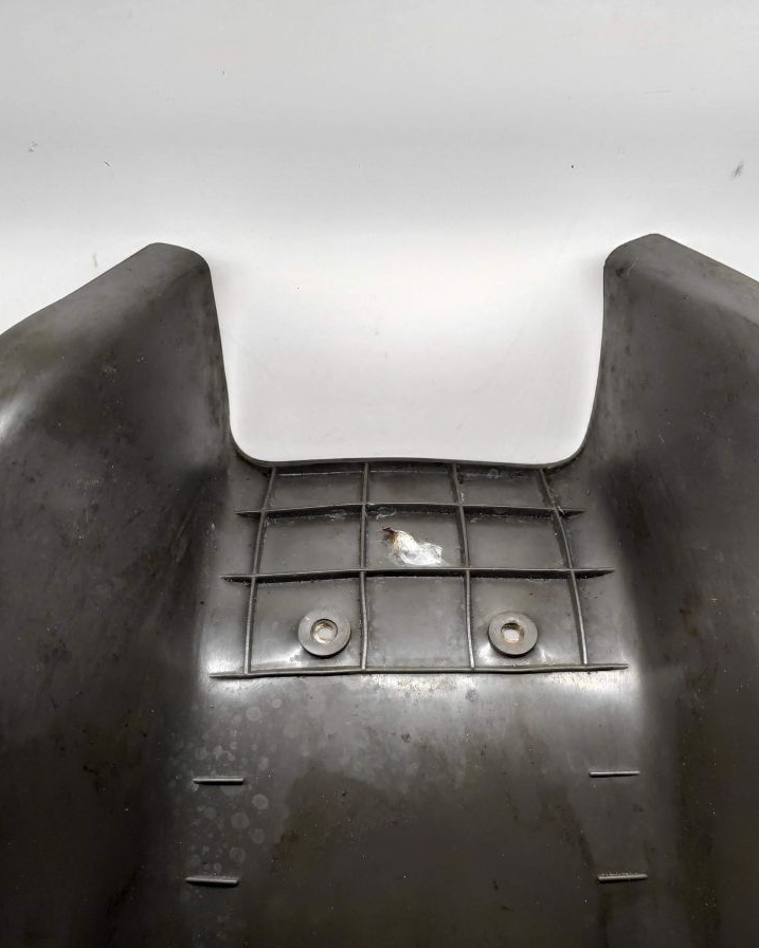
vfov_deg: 52.8
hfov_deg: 43.4
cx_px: 377
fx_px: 955
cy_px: 474
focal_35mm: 34
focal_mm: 4.77
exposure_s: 1/120
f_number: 1.75
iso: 183
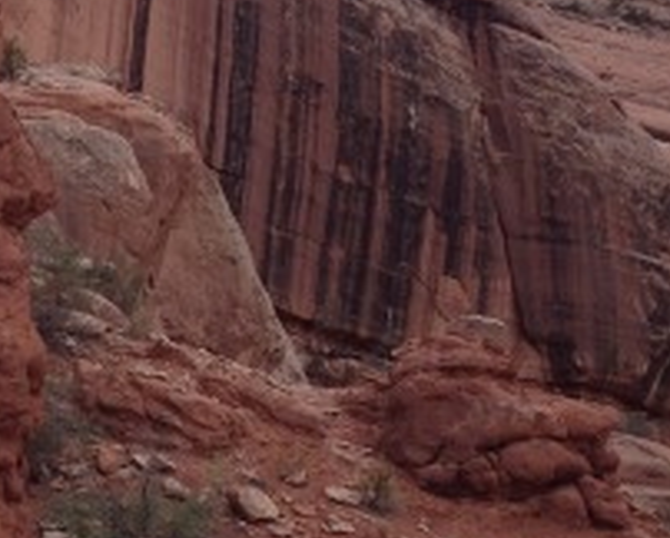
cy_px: 252
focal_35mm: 135
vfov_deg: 11.5
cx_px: 222
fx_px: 2680
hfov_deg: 14.2
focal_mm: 4.28
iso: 50
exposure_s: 1/1284
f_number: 2.4
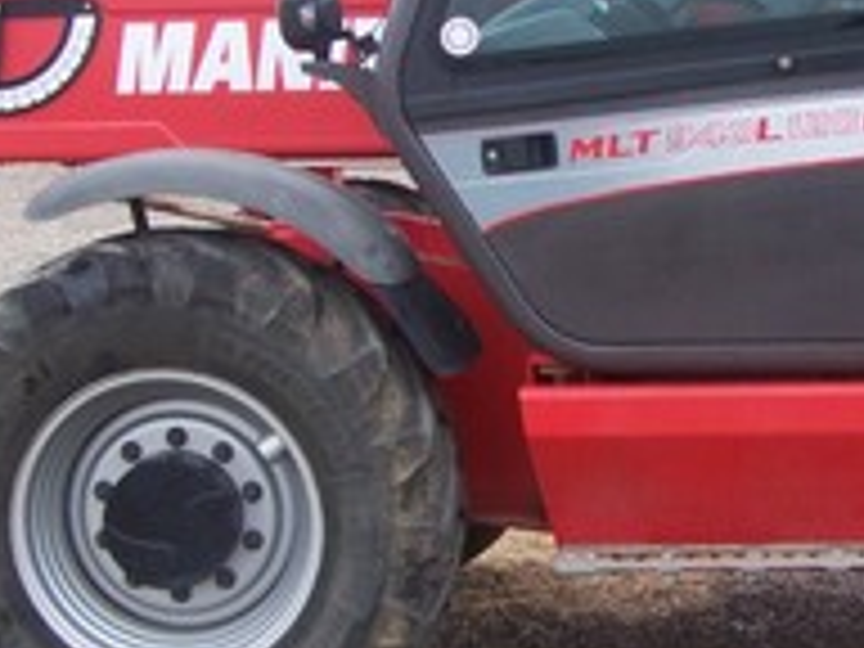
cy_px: 284
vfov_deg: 14.5
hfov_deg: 18.9
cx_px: 770
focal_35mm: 102
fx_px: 2546
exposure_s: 1/200
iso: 64
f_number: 2.8
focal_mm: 5.85
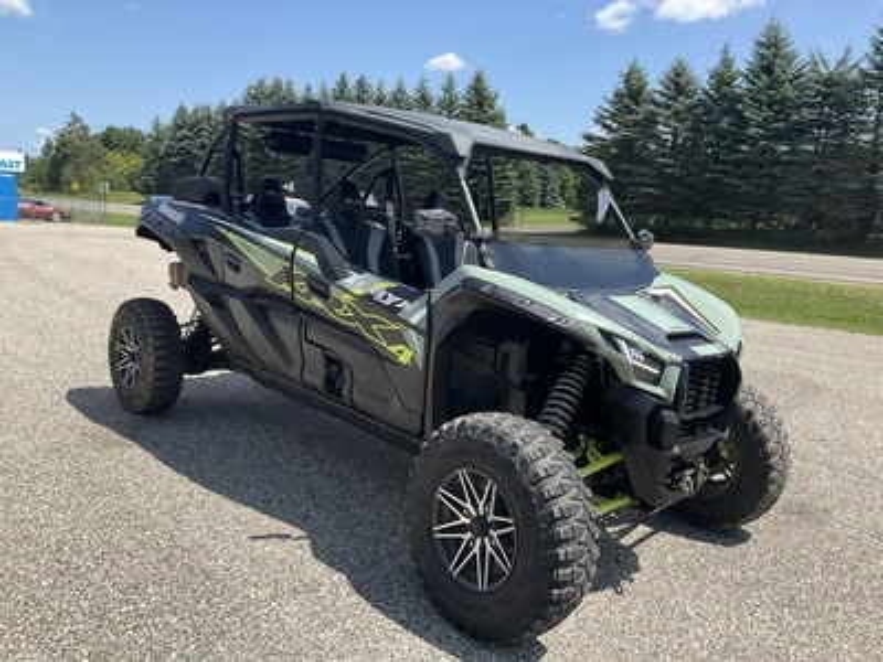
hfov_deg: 61.7
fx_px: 740
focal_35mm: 29
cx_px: 442
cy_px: 331
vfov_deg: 48.2
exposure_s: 1/1221
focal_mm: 3
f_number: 1.8
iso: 25
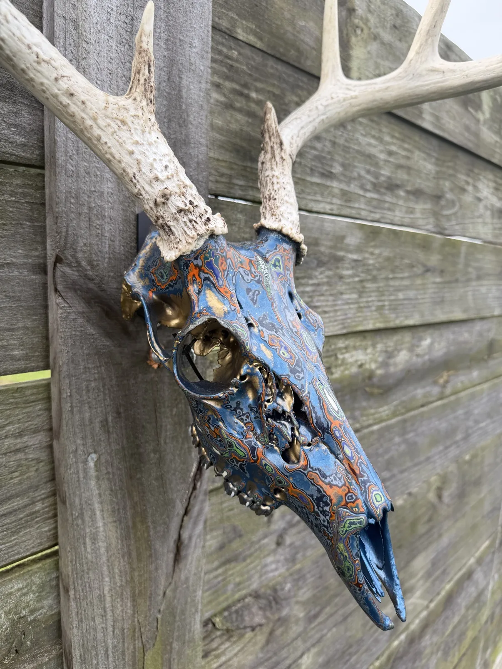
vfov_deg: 71.6
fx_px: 464
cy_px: 334
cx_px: 251
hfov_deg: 56.8
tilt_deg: -8.7
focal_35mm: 24
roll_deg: -2.5
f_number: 1.78
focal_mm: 6.76
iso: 80
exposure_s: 1/878
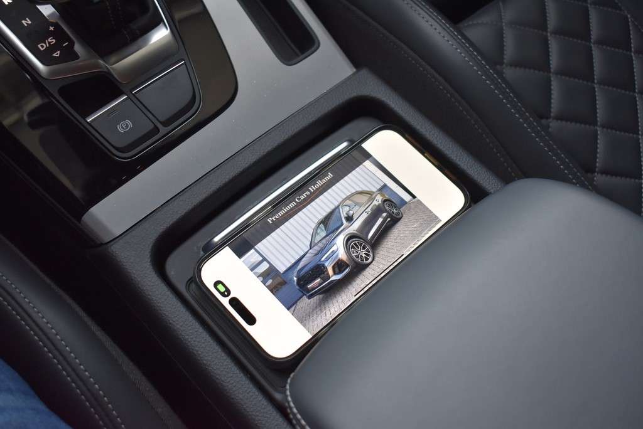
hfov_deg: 46.4
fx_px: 751
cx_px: 322
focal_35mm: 42
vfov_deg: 31.9
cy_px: 214
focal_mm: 28
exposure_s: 1/60
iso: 1000
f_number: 4.2
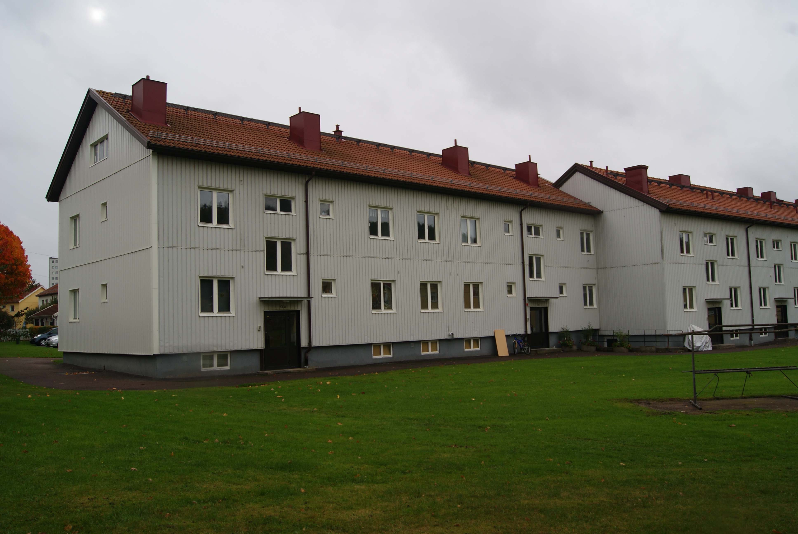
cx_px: 399
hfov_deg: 61.9
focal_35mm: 30
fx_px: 666
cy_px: 267
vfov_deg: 43.7
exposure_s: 1/80
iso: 100
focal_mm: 20
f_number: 9
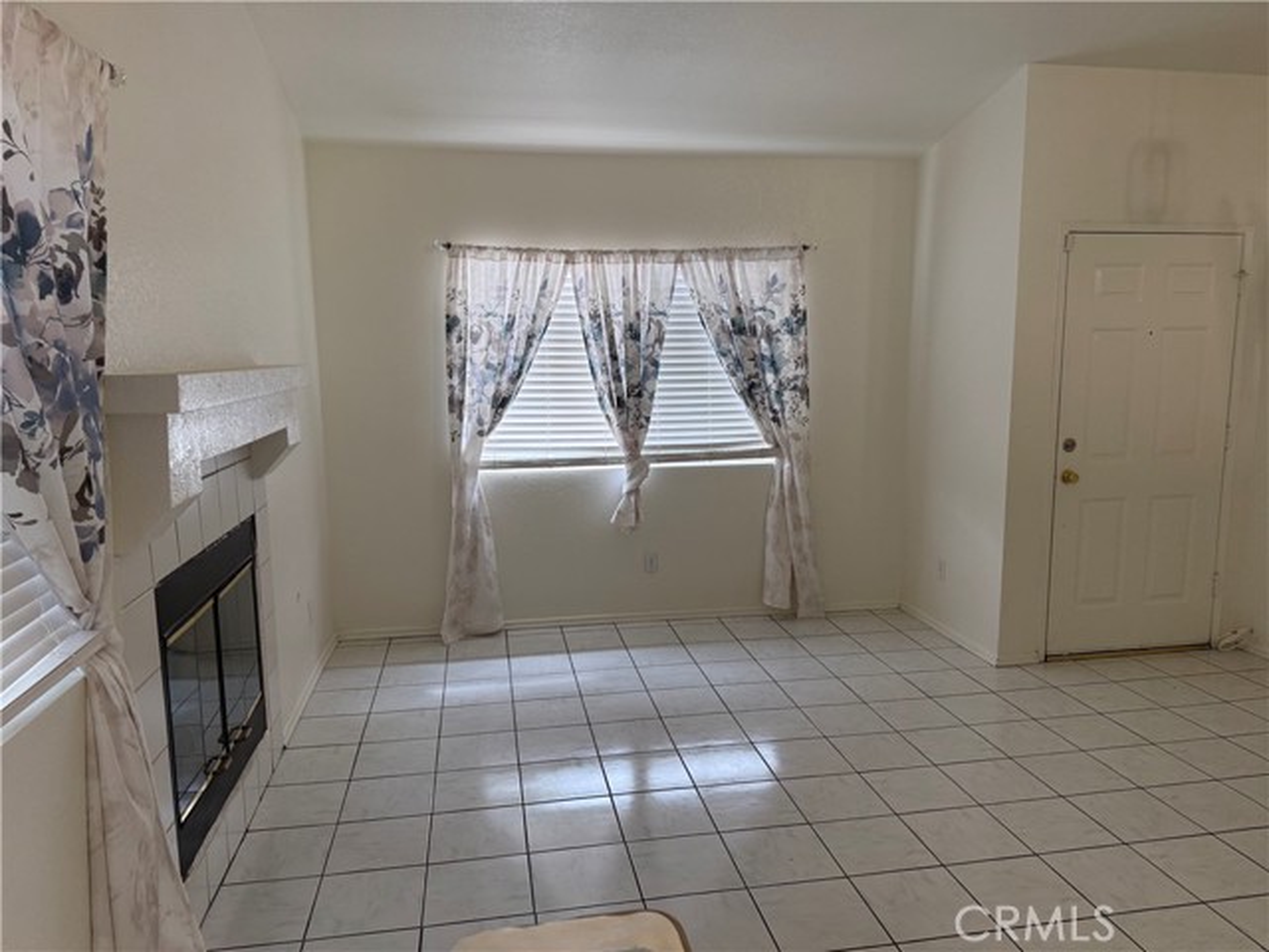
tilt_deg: -8.4
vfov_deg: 56.8
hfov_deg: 71.6
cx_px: 634
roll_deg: +0.4
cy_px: 476
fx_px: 880
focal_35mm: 24
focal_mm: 6.76
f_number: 1.78
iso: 160
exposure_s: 1/120
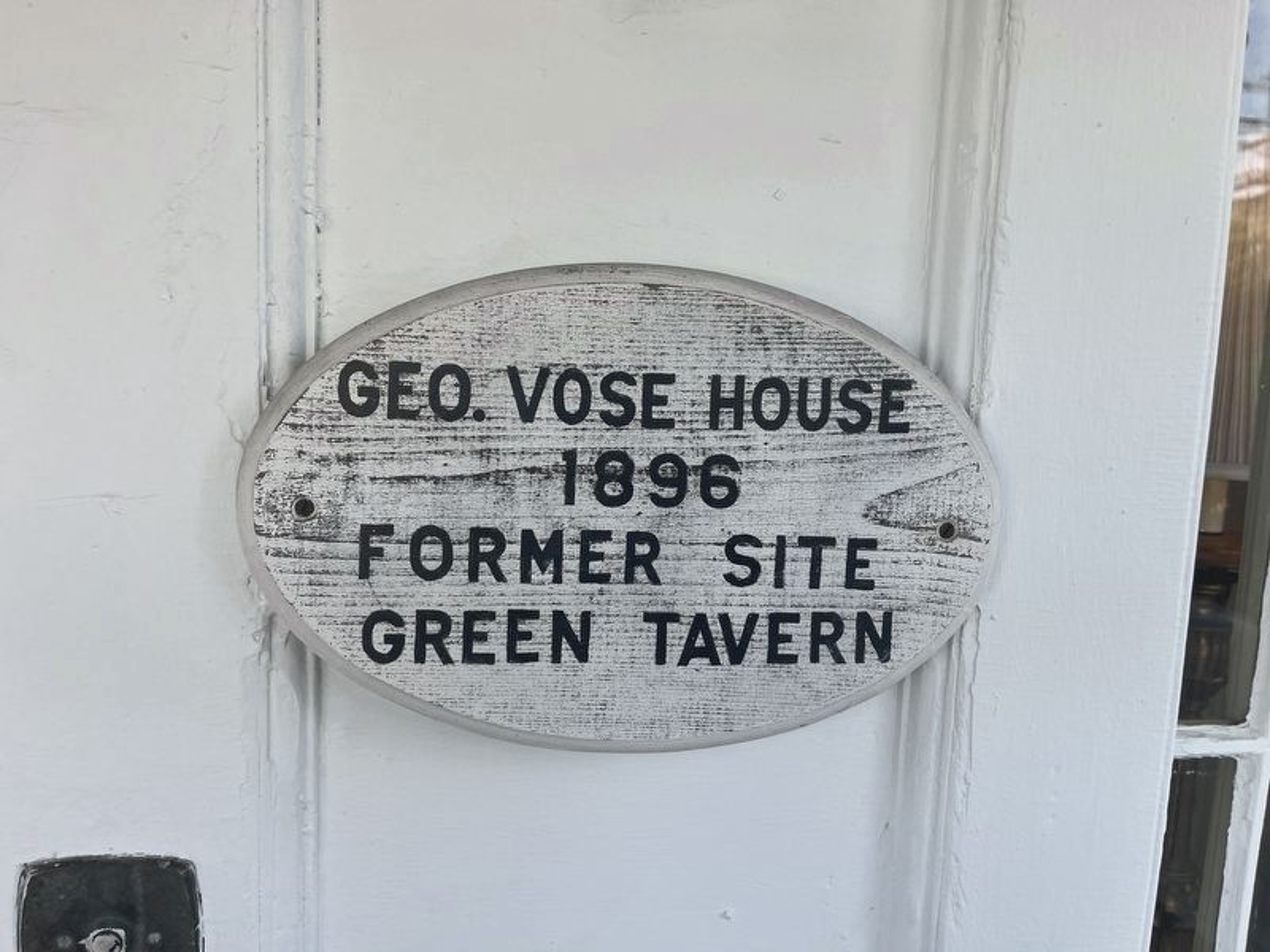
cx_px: 635
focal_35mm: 26
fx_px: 954
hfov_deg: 67.3
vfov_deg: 53.1
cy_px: 476
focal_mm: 5.1
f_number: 1.6
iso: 50
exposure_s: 1/401
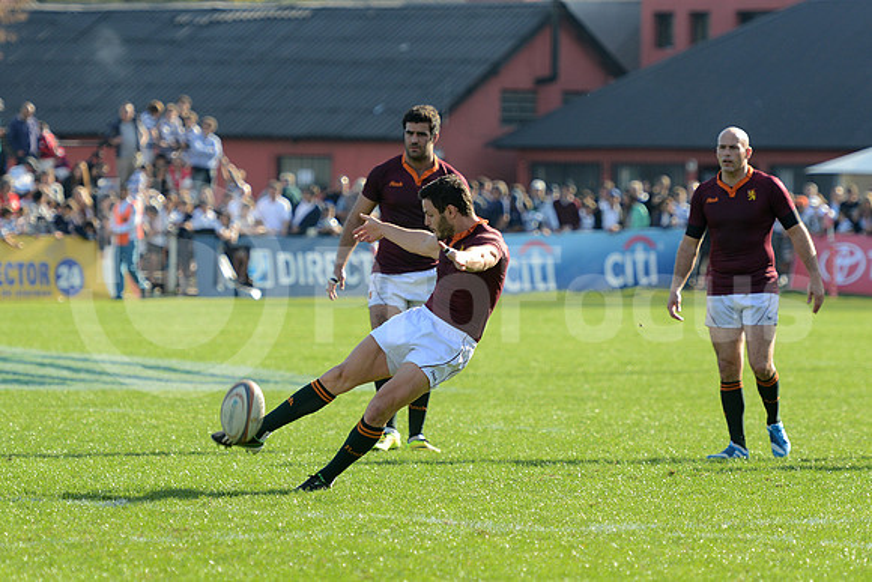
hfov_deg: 10.8
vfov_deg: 7.2
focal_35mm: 190
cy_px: 291
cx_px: 436
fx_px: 4603
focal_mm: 190
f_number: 4
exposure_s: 1/800
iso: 500
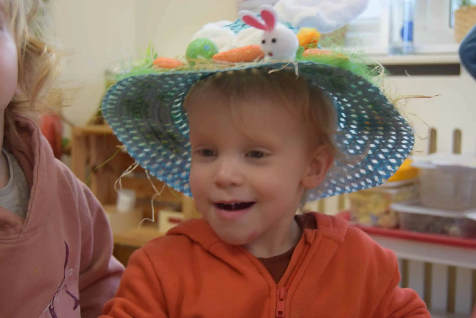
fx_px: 694
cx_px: 238
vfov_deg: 25.8
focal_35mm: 52
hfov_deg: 37.8
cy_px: 159
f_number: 4.5
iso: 500
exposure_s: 1/60
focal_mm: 35
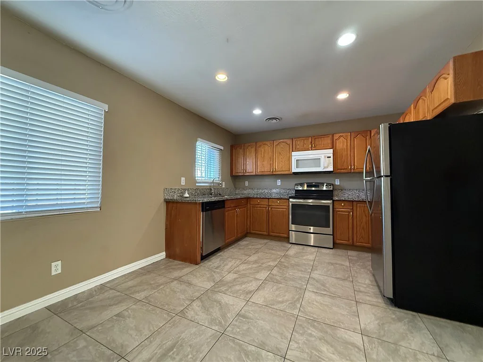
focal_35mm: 14
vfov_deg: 85.7
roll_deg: -0.2
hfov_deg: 102.1
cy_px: 181
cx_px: 242
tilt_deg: +2.3
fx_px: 195
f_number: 2.2
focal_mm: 2.22
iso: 640
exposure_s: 1/120
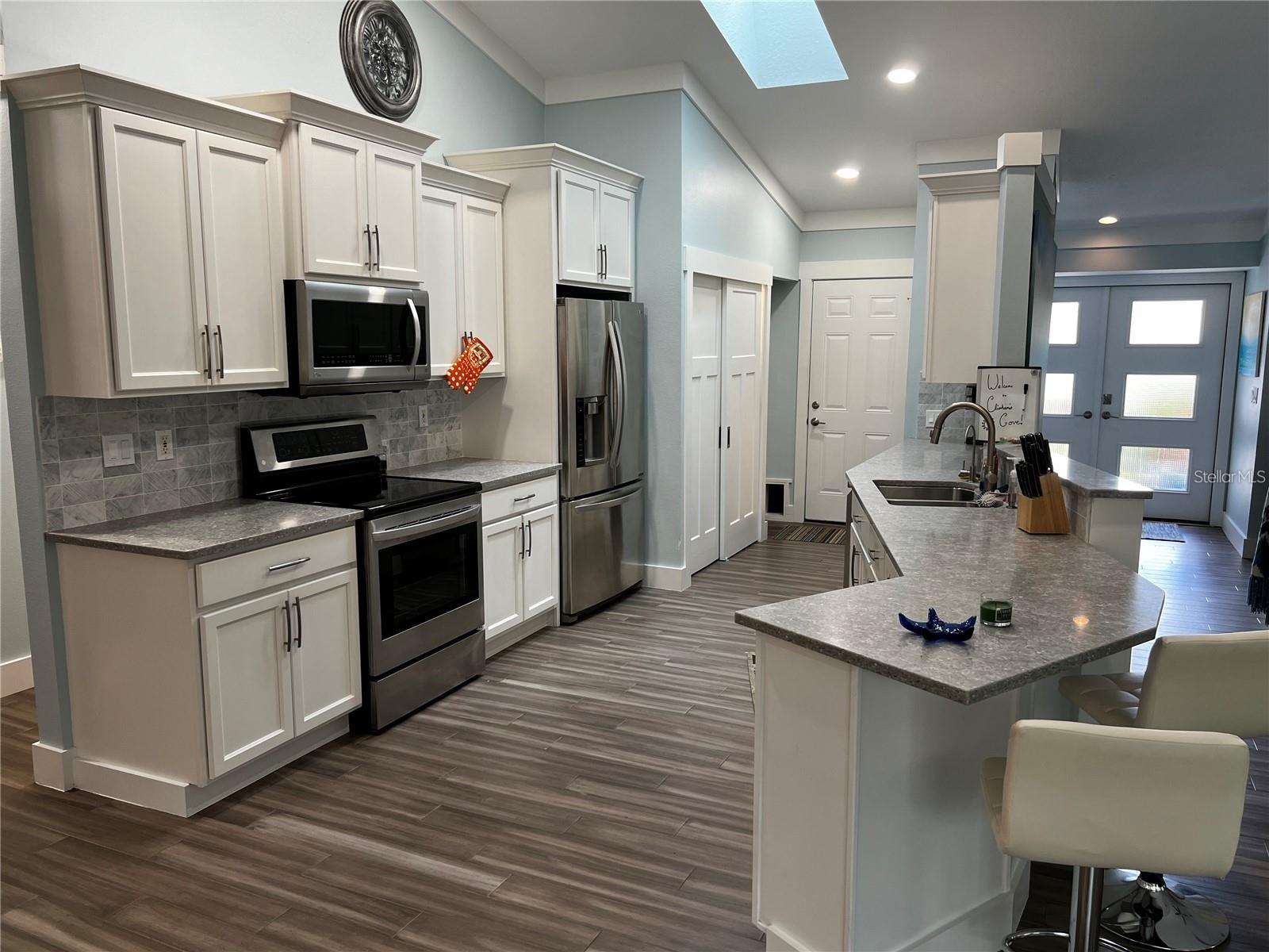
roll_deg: -0.5
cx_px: 634
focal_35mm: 26
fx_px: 953
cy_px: 476
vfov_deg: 53.1
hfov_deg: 67.3
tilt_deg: -8.2
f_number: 1.5
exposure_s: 1/60
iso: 64
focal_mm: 5.7
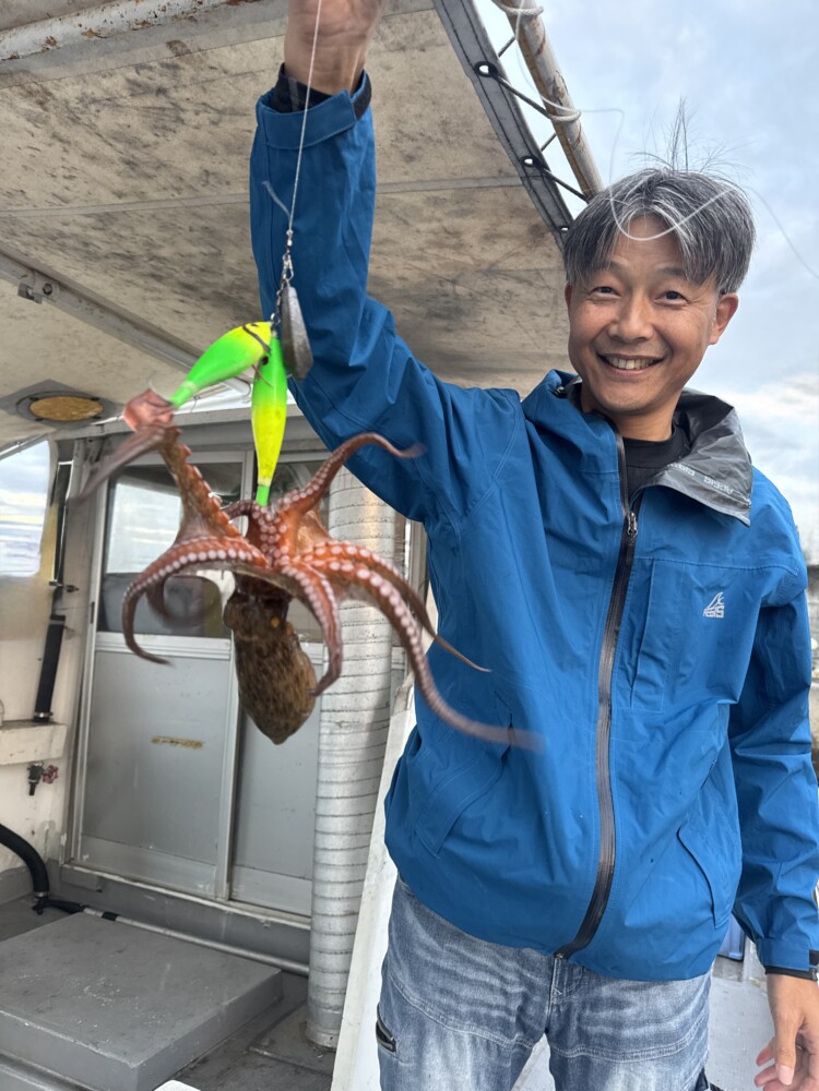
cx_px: 410
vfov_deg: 71.6
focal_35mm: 24
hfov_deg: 56.8
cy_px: 546
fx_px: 757
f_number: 1.78
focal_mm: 6.76
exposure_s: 1/69
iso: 200
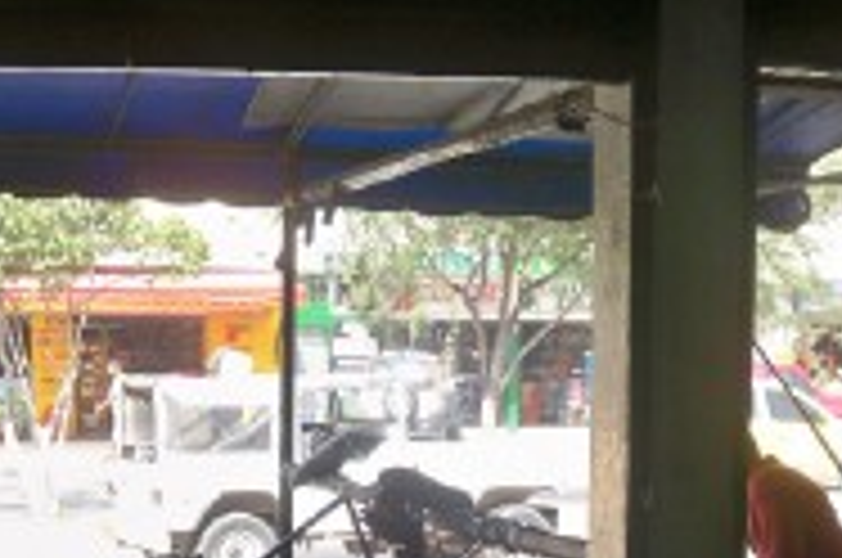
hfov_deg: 26.0
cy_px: 598
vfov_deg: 16.9
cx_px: 522
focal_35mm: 78
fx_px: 1821
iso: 64
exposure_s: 1/160
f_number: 3.1
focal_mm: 6.3
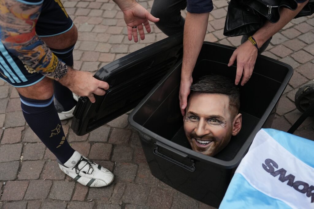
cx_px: 157
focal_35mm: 41
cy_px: 104
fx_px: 357
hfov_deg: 47.4
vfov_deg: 32.6
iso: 800
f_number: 2.8
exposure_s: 1/1250
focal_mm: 41
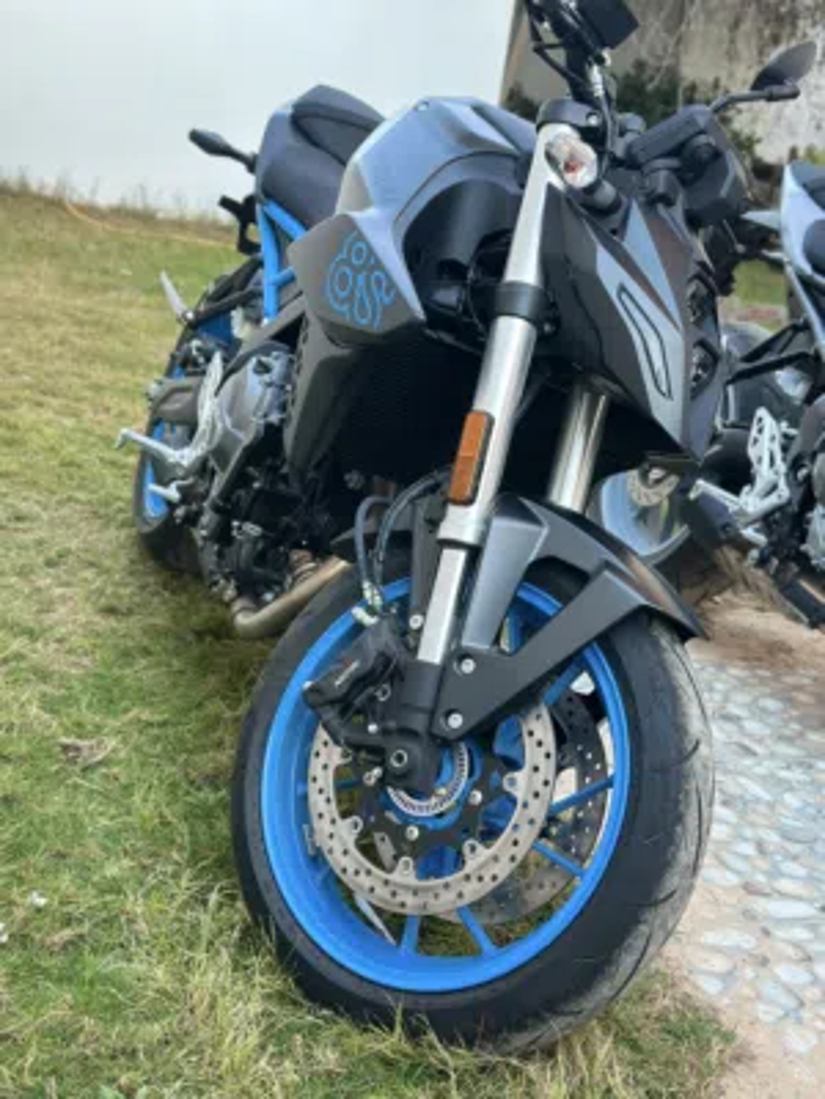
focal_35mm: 48
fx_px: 1525
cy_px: 550
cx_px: 412
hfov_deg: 30.3
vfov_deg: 39.7
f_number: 1.78
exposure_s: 1/86
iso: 125
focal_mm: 6.86
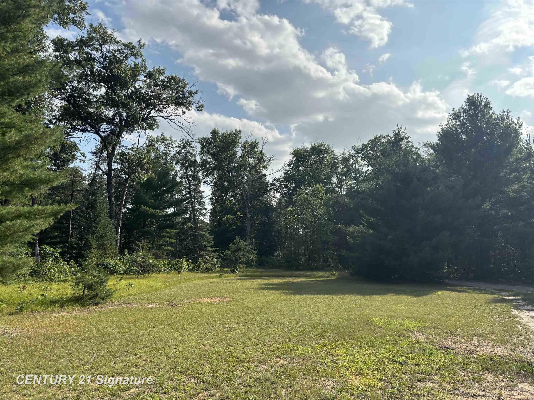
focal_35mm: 26
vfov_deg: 53.1
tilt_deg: +5.0
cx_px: 267
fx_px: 401
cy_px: 200
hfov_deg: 67.3
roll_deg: -0.9
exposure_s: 1/2857
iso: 50
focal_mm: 5.96
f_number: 1.6
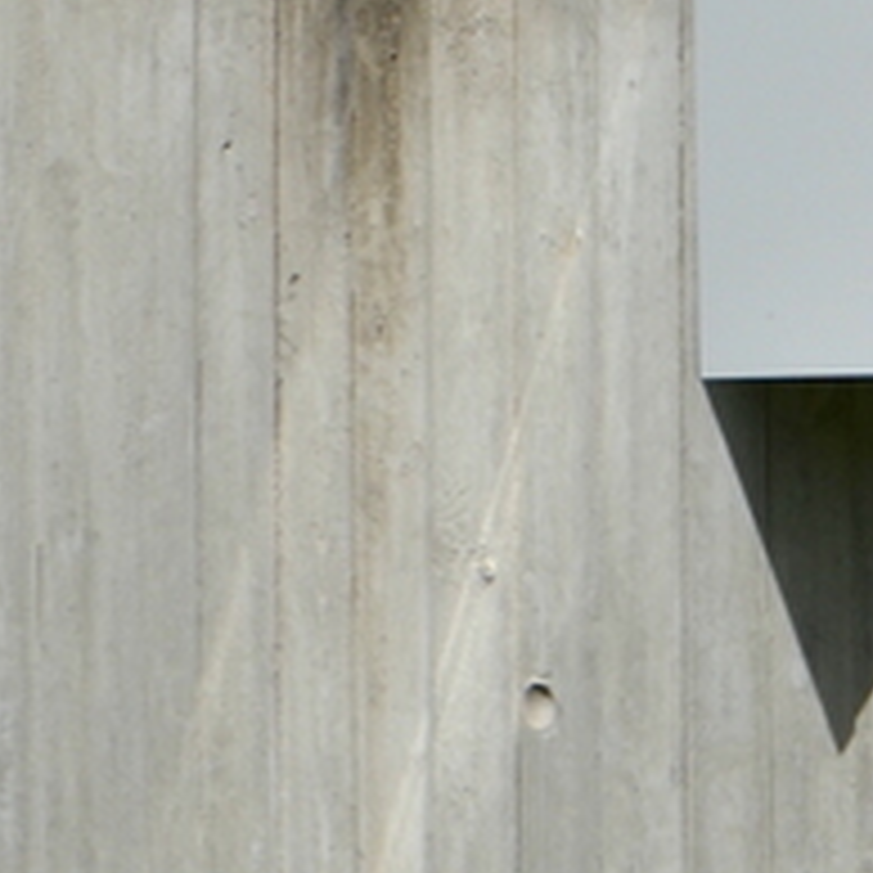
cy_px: -922
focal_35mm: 379
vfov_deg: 4.5
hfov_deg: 4.6
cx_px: 1440
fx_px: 10822
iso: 100
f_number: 10
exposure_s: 1/400
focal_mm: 55
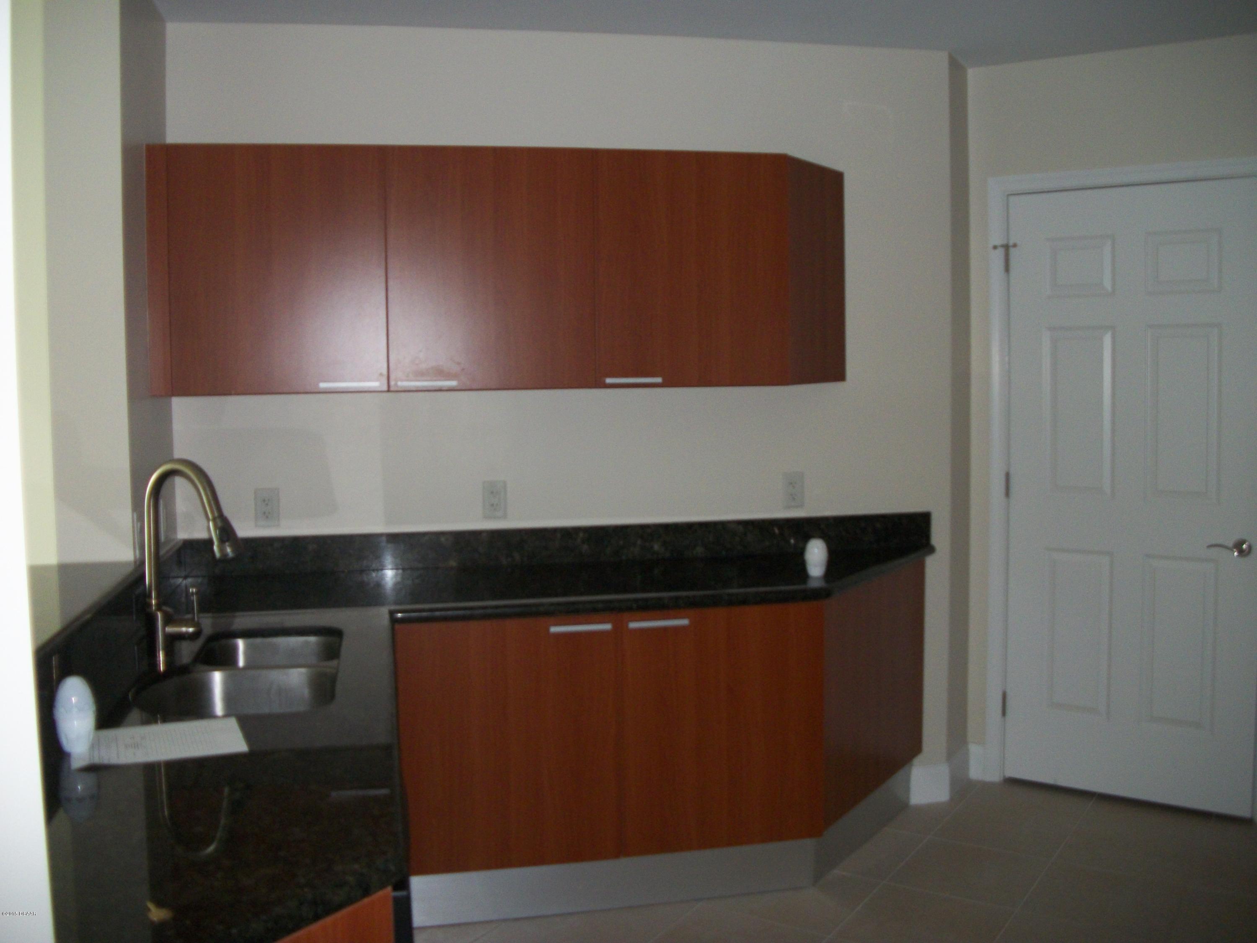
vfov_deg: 44.2
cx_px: 628
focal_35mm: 32
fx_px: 1162
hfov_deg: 56.8
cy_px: 472
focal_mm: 5.7
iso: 160
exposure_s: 1/60
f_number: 2.9
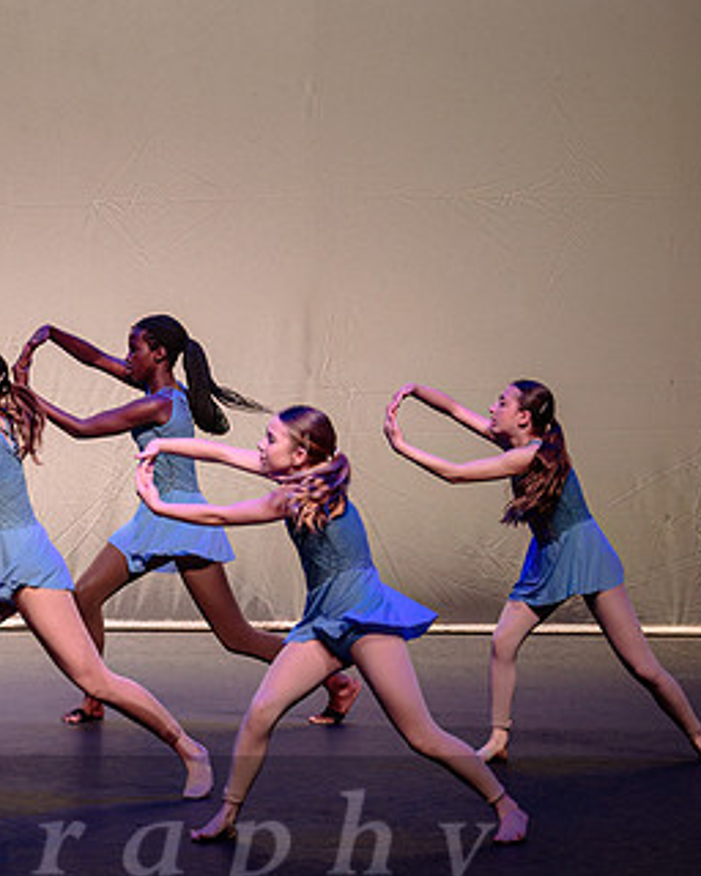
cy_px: 438
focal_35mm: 207
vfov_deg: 9.3
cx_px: -66
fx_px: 5368
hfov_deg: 7.4
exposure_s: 1/500
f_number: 2.8
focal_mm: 112
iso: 1250
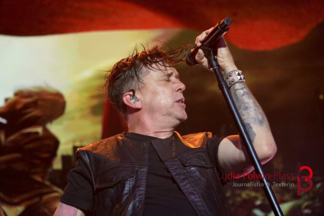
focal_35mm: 135
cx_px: 162
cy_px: 108
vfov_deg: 10.2
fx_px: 1215
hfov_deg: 15.2
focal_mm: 90
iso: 2500
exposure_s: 1/160
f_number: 5.6
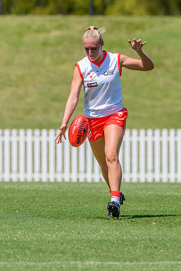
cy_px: 113
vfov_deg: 1.9
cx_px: 71
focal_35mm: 1081
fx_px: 8154
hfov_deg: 1.3
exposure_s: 1/2000
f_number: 10
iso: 800
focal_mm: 550
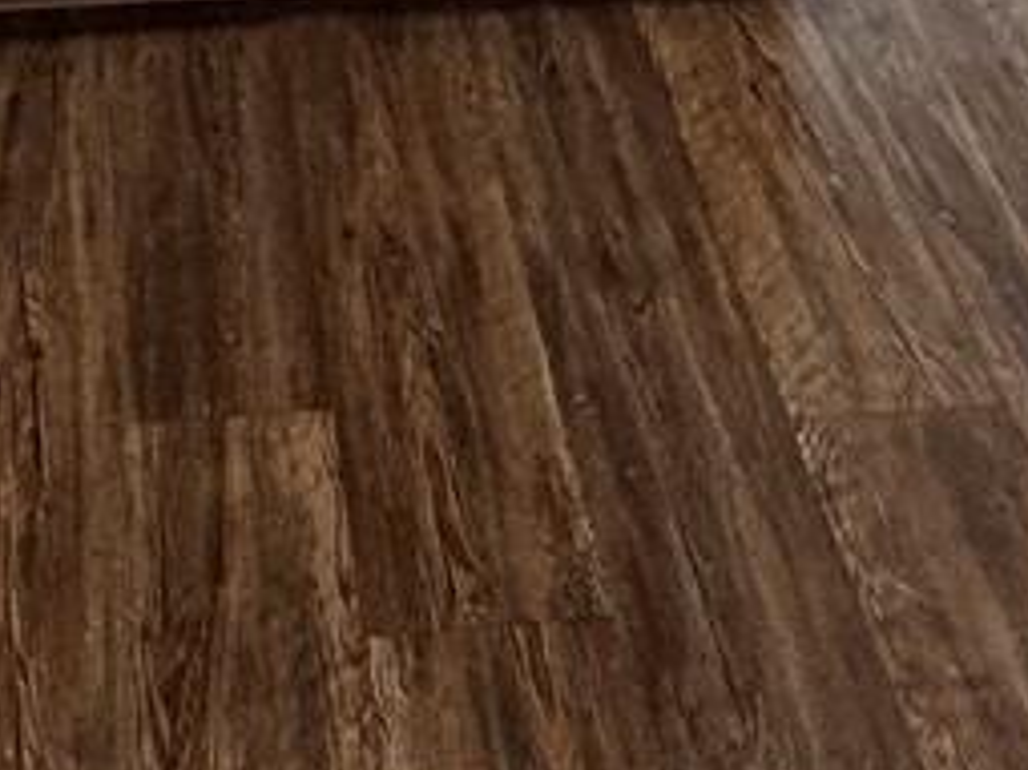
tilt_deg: -7.8
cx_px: 439
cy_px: -1024
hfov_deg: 22.2
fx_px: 2612
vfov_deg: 13.1
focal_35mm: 88
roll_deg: -1.1
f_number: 2.2
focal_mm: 2.22
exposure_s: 1/120
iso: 125
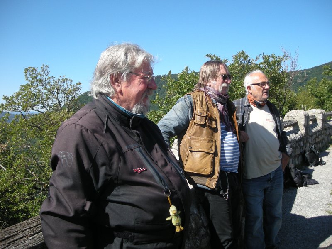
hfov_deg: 52.6
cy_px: 124
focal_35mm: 35
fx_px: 336
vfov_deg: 40.7
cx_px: 166
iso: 50
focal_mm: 5.7
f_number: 5.7
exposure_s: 1/152
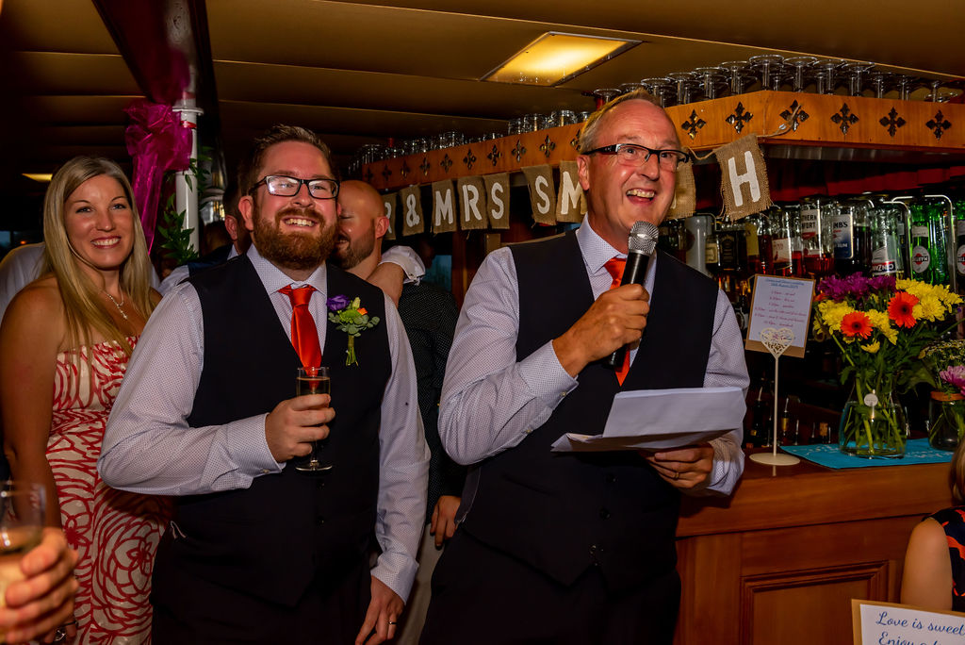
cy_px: 322
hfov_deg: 58.7
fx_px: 858
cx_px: 482
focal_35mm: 32
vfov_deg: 41.2
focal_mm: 32
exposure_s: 1/160
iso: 1000
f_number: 5.6
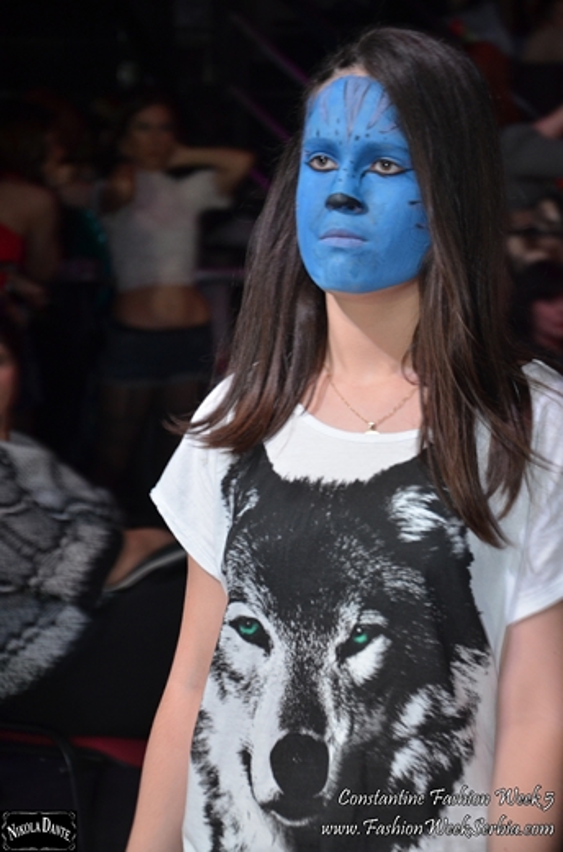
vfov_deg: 17.1
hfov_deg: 11.4
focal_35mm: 120
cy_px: 426
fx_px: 2830
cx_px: 282
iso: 800
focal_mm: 80
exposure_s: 1/60
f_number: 5.3
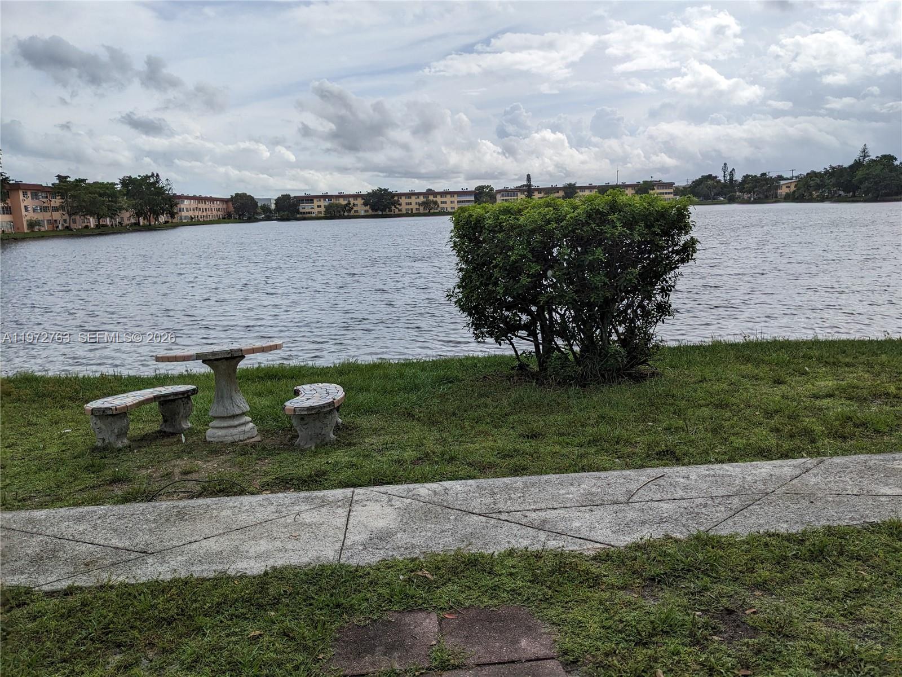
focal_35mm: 27
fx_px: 704
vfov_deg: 51.4
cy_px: 338
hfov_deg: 65.3
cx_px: 451
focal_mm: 4.38
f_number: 1.73
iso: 84
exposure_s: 1/7812
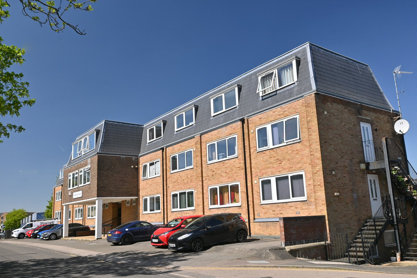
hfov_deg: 59.5
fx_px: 365
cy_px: 139
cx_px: 208
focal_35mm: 32
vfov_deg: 41.7
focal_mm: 21
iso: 100
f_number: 10
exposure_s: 1/160
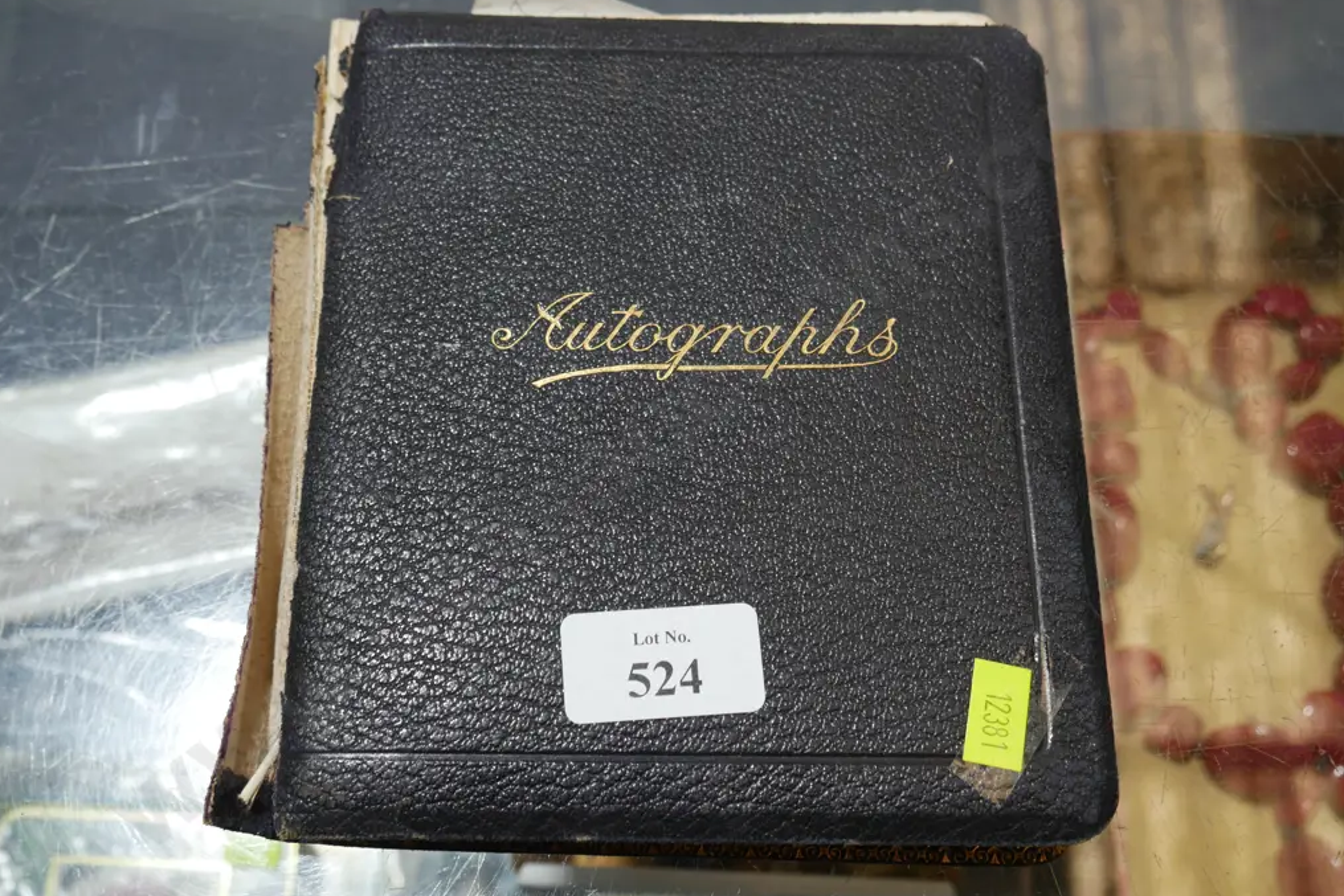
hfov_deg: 46.4
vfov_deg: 31.9
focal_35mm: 42
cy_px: 426
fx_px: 1568
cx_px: 667
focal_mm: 20
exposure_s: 1/60
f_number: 4.5
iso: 250
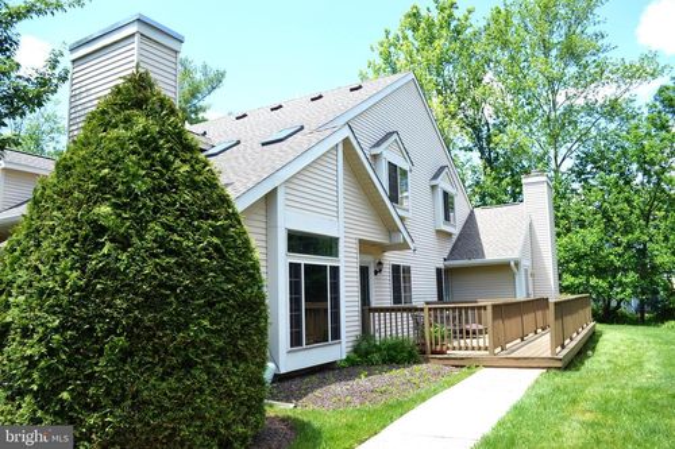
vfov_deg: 47.9
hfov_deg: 67.4
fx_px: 506
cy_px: 224
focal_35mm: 27
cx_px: 338
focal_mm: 18
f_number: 6.3
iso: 100
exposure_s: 1/160
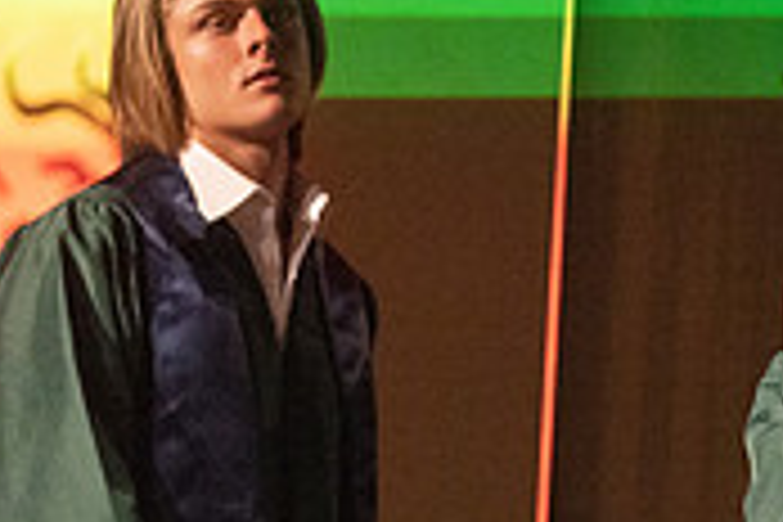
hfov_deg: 4.6
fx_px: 9634
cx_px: 873
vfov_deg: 3.1
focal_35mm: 443
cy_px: 394
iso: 16000
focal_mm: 133
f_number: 2.8
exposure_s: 1/1000
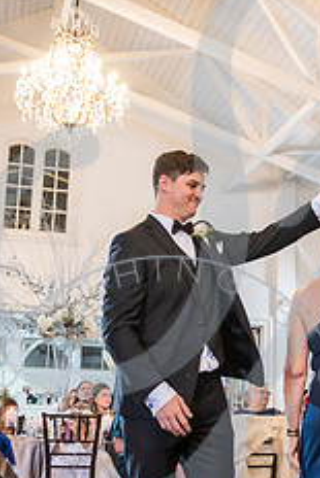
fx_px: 799
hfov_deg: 22.3
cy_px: 291
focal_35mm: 60
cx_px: 260
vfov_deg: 33.3
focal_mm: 31
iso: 1600
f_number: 2.8
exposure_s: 1/125
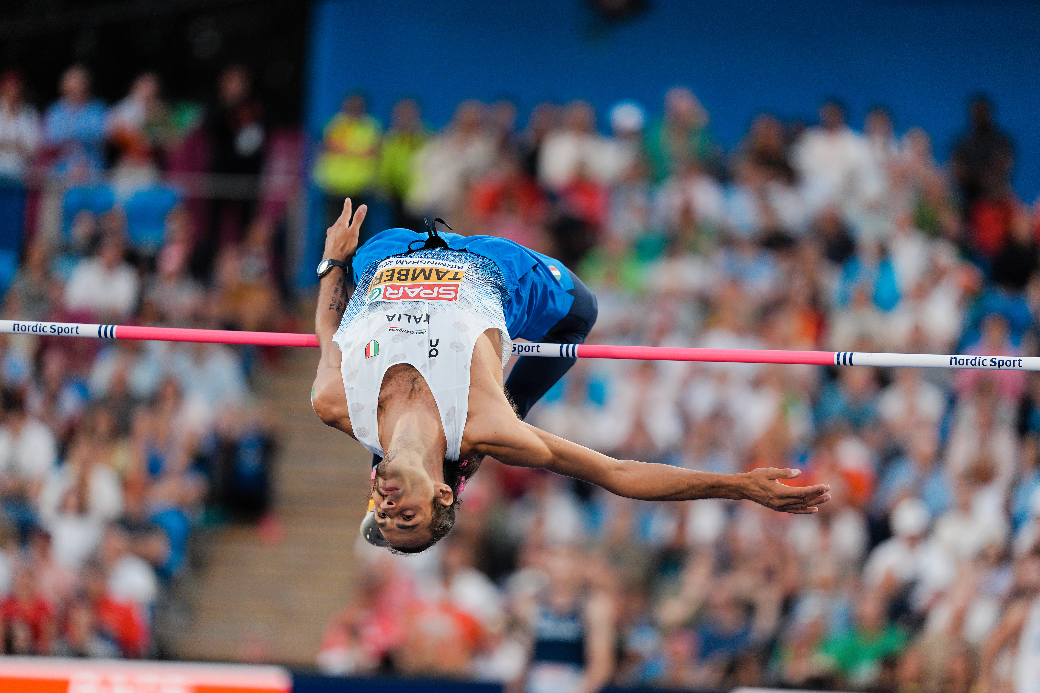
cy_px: 346
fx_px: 8666
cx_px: 520
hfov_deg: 6.9
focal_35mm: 300
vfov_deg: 4.6
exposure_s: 1/2000
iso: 2000
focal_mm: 300
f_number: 2.8
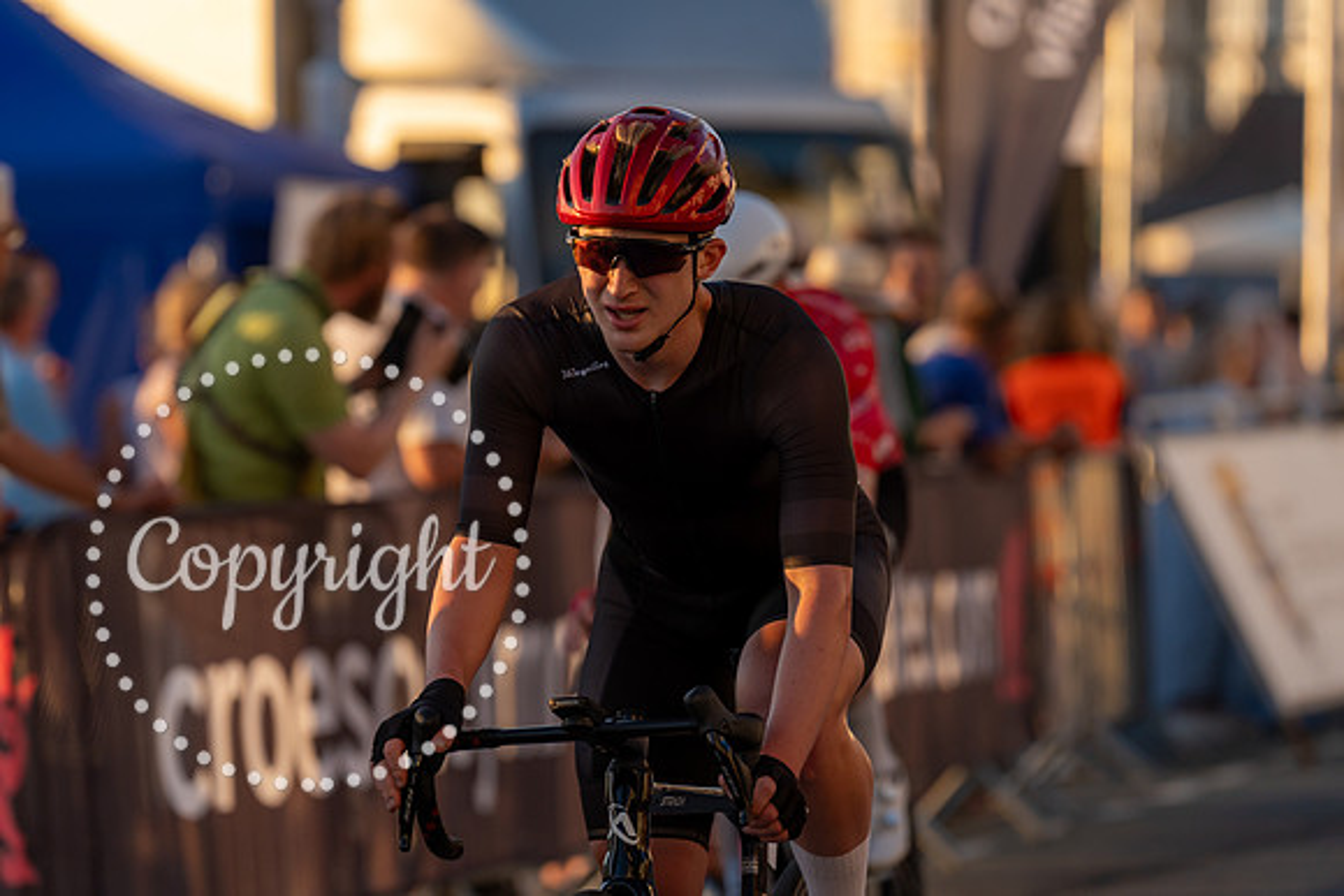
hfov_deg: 8.6
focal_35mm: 241
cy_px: 357
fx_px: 8982
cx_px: 536
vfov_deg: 5.7
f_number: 3.5
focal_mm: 200
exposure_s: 1/1000
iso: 200
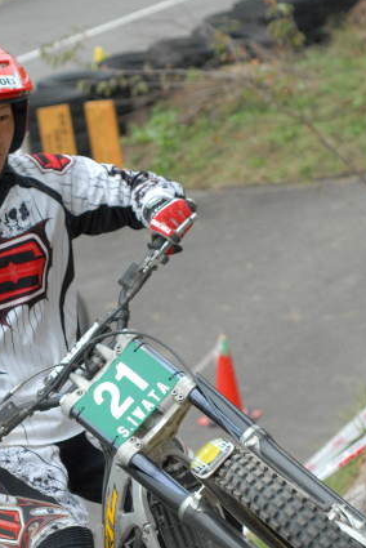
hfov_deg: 8.4
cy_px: 457
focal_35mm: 164
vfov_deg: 12.5
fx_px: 2497
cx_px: 101
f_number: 4.8
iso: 400
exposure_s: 1/400
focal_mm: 50
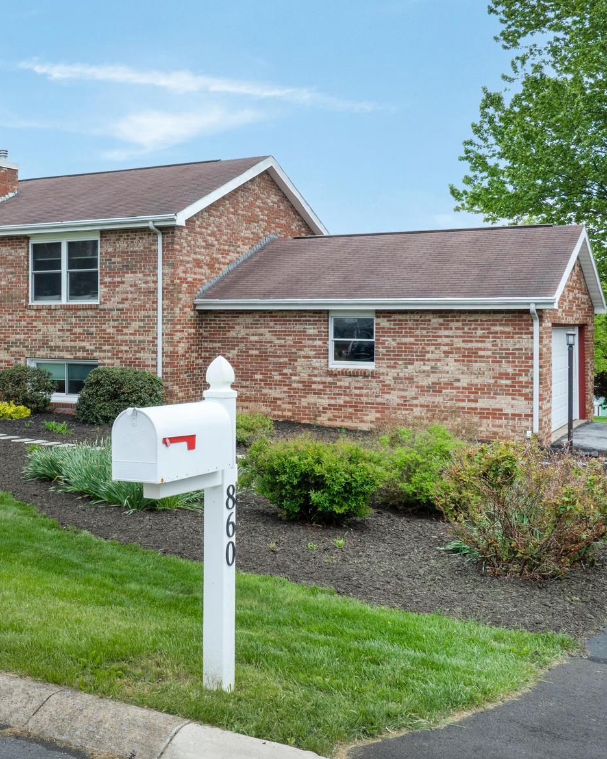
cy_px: 315
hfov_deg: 35.6
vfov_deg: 44.6
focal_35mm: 41
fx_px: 921
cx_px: 147
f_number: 7.1
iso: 100
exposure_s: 1/240
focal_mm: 12.29
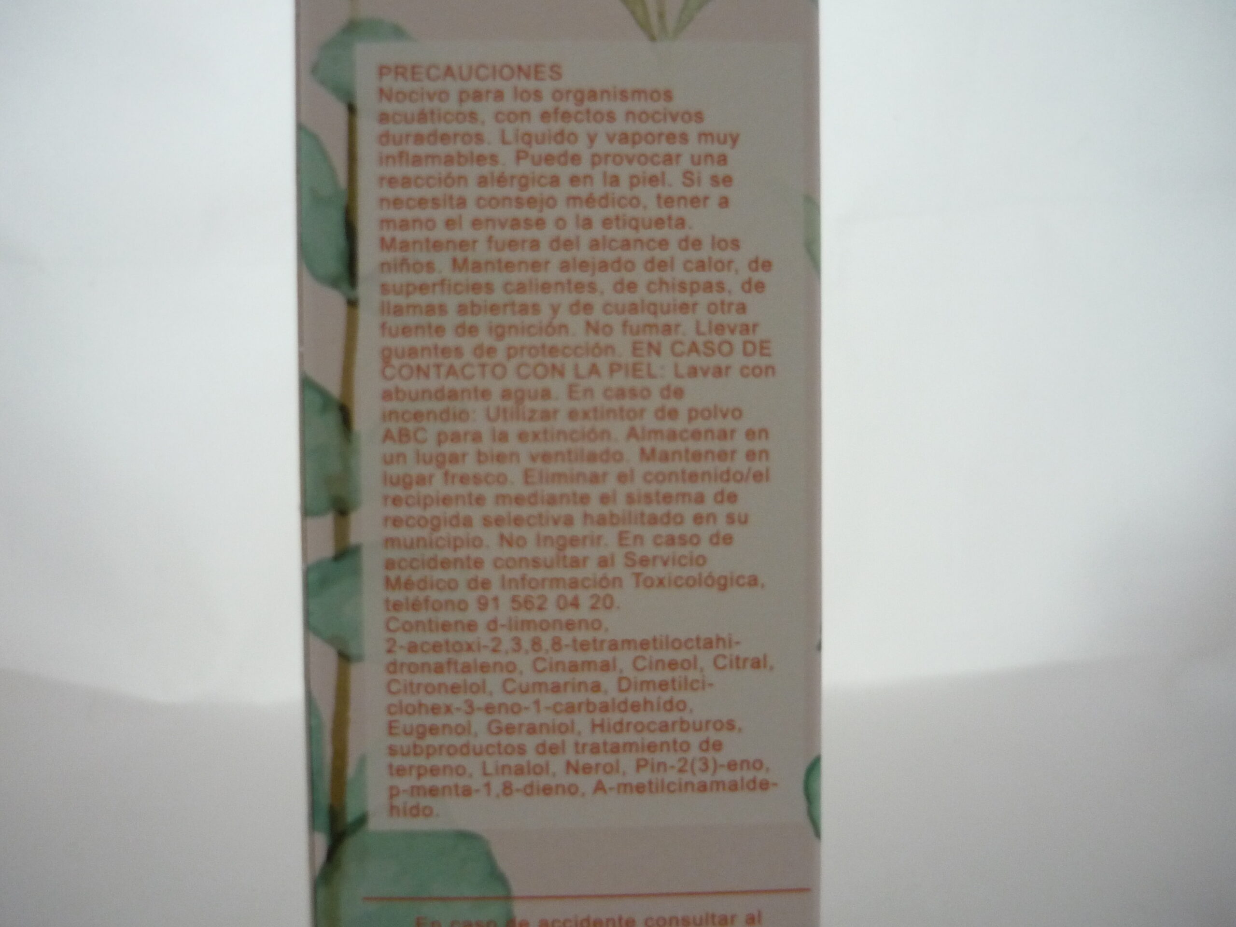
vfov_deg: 42.9
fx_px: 1178
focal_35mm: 33
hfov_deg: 55.4
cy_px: 464
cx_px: 618
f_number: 2.8
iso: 250
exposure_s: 1/30
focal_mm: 5.5
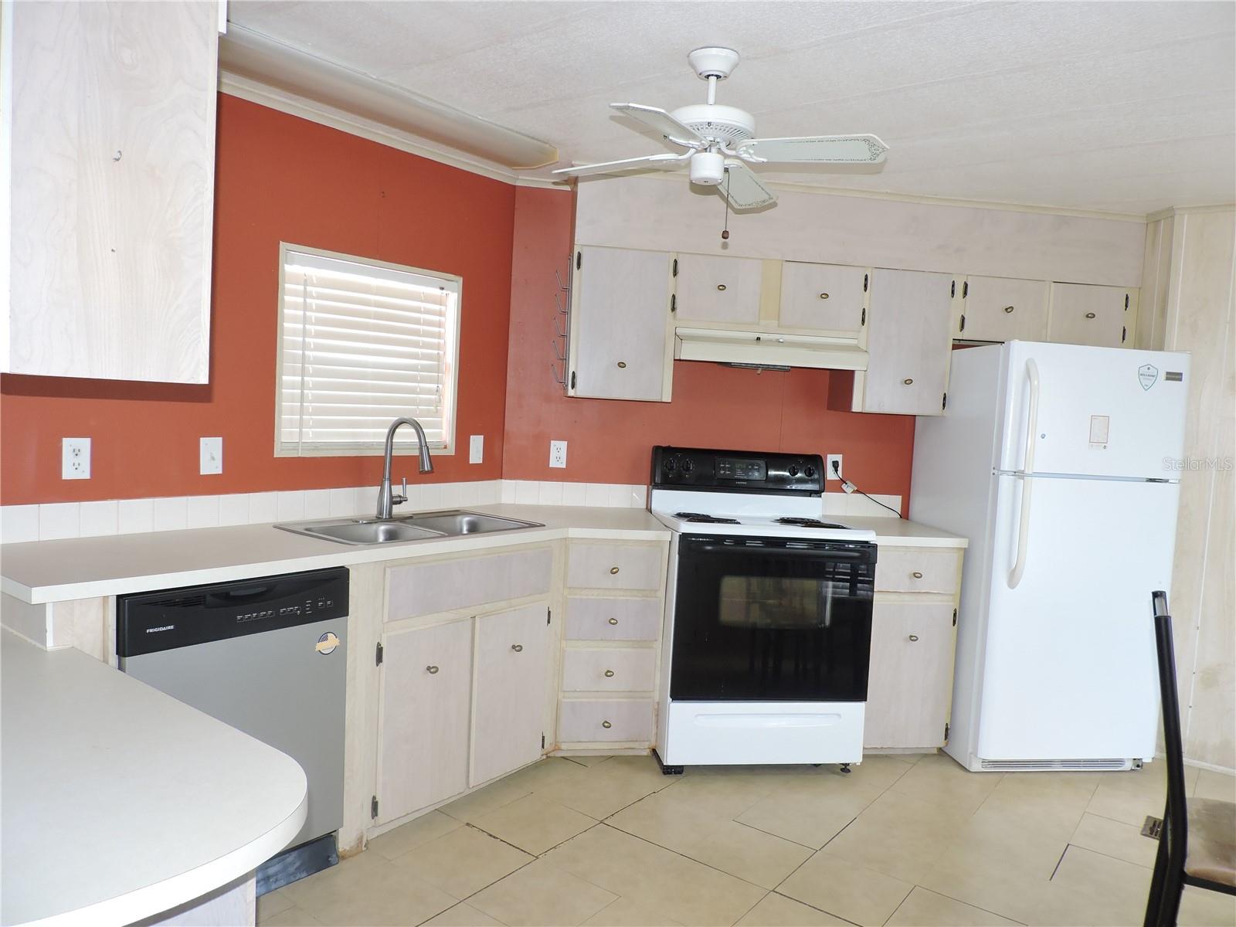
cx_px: 618
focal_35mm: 24
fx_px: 857
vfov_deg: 56.8
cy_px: 464
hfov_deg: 71.6
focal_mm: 4.3
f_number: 3
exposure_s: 1/30
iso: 200
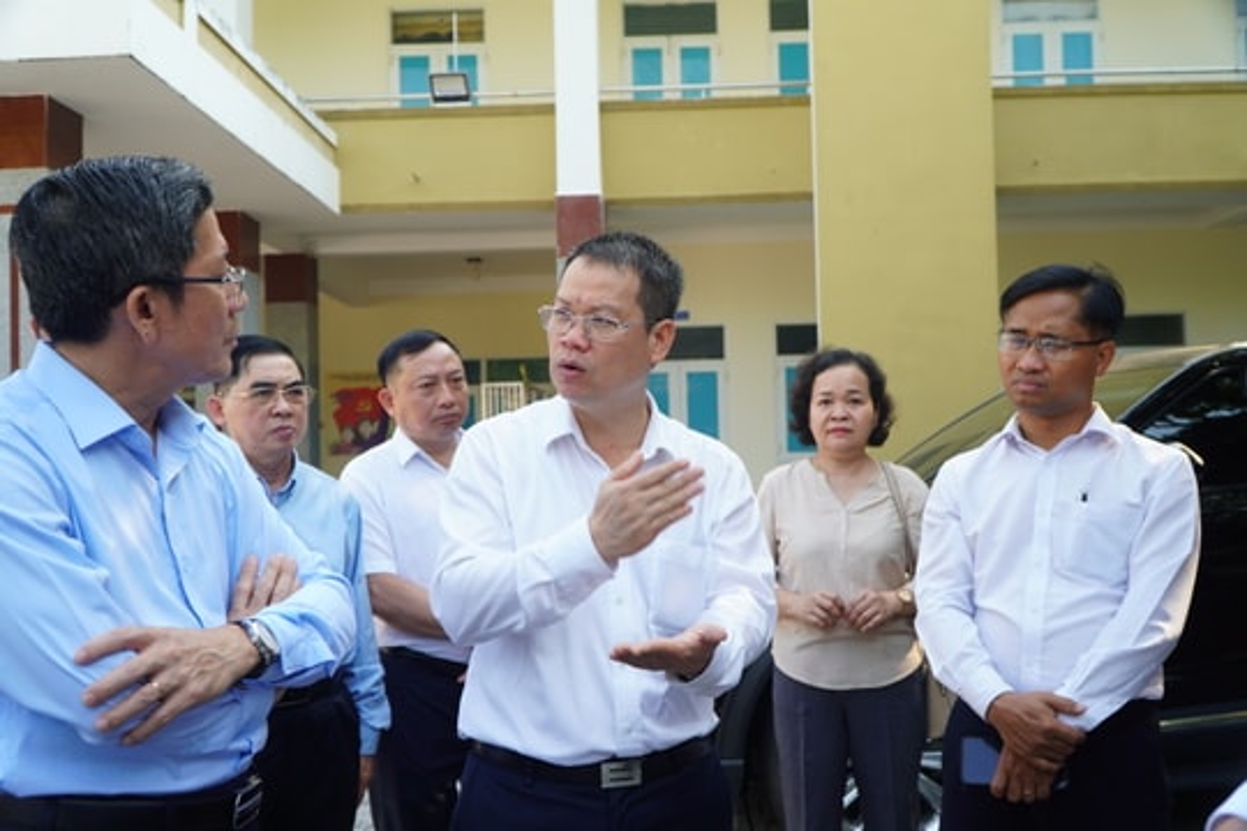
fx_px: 1247
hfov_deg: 53.1
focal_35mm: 36
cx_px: 624
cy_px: 416
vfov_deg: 36.9
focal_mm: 24
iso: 100
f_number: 4
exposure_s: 1/160
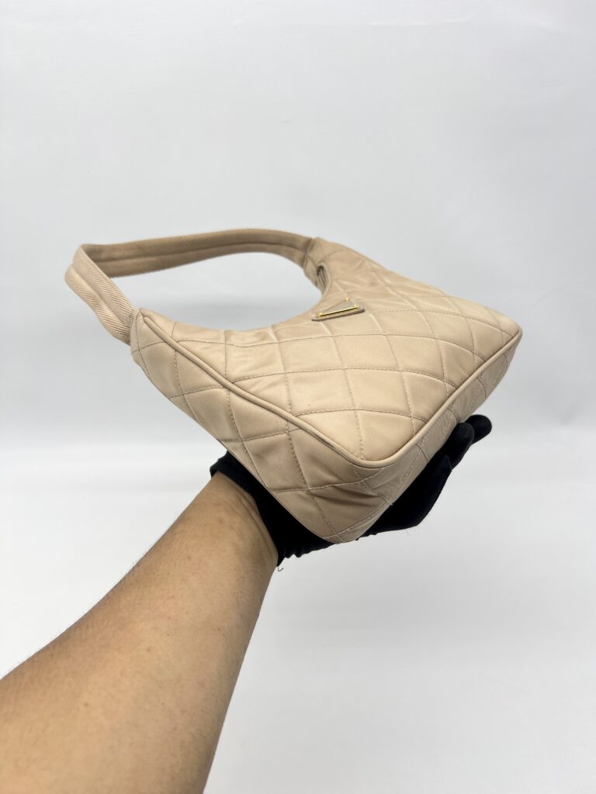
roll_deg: +0.6
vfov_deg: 67.3
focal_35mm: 26
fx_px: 597
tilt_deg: -28.9
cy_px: 397
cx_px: 298
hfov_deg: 53.1
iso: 32
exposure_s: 1/137
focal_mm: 5.7
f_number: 1.5
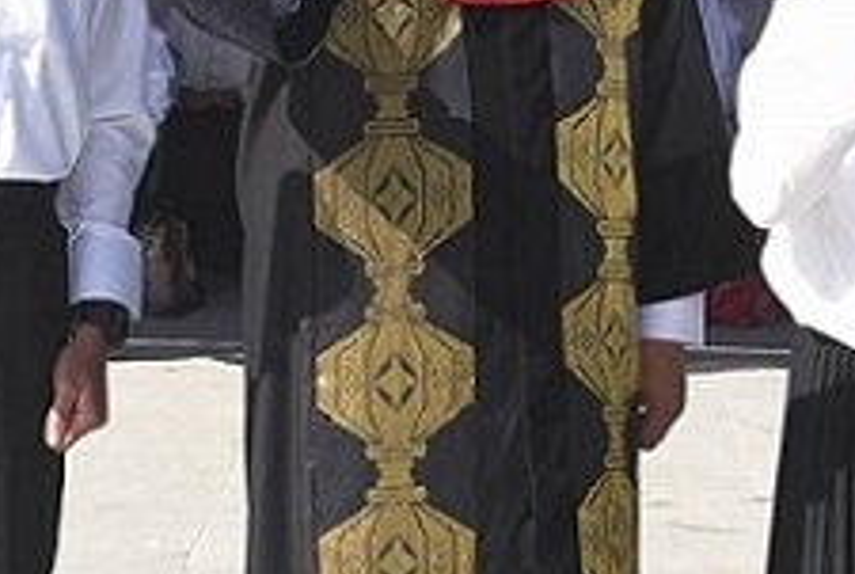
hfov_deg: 14.1
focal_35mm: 145
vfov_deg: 9.5
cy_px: 179
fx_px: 3451
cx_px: 391
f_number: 8
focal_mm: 32
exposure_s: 1/200
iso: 100
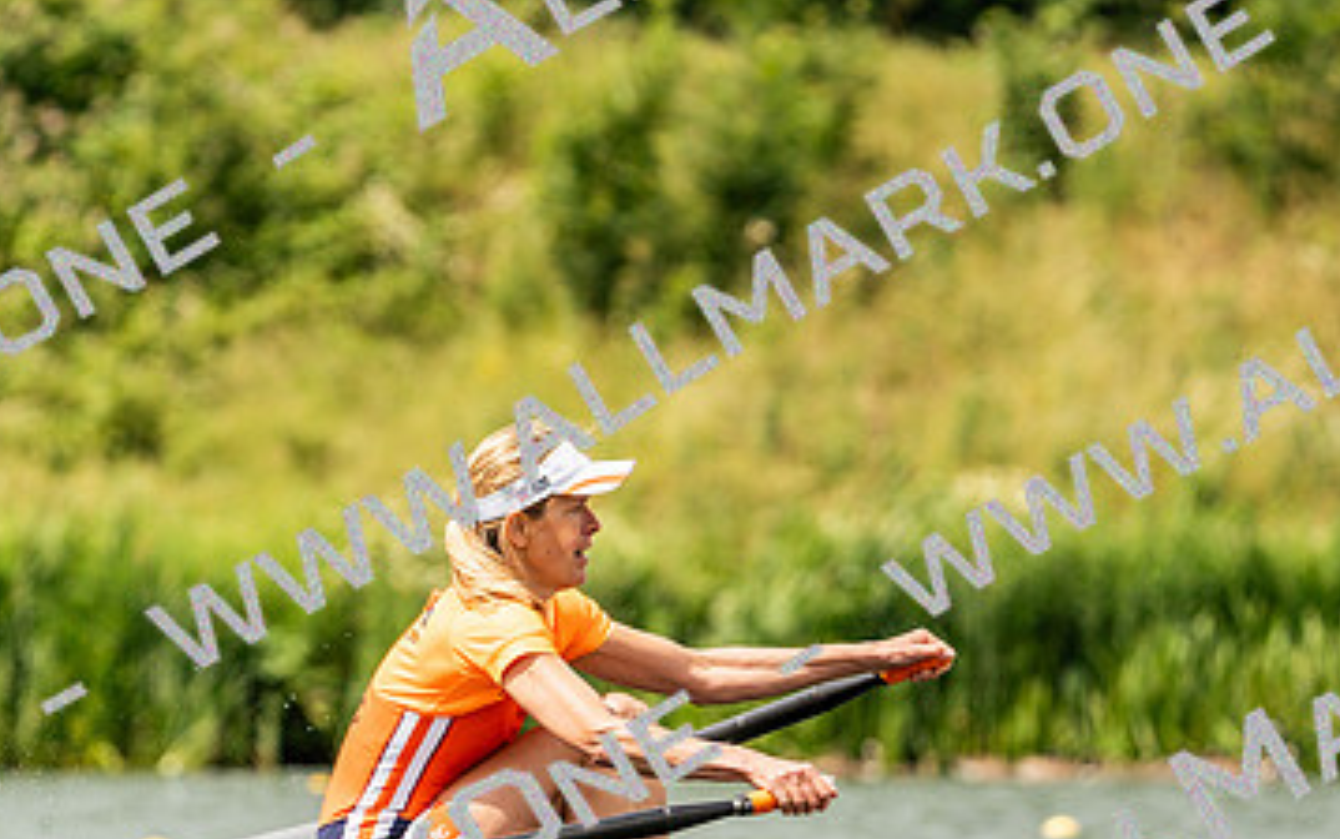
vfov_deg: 2.3
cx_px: 610
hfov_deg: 3.6
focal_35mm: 578
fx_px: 21115
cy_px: 680
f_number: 6.3
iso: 320
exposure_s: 1/2000
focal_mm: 350
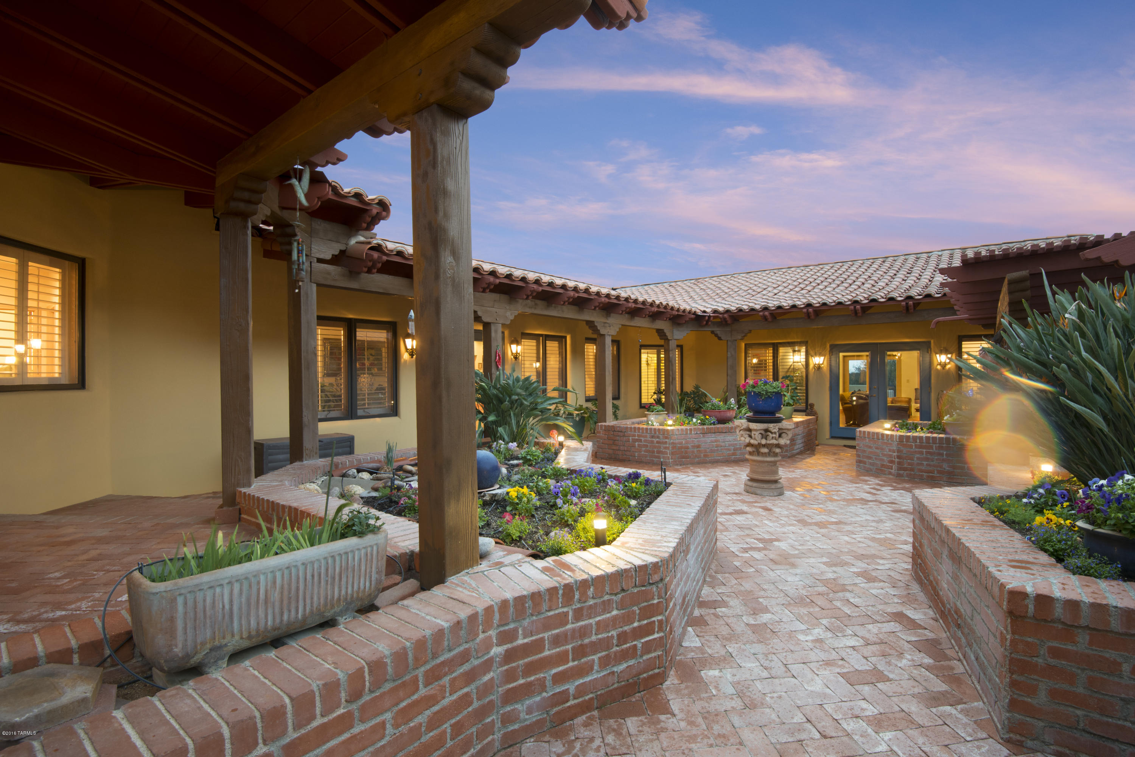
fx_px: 505
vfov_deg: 73.8
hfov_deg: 96.7
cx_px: 568
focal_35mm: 16
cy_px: 378
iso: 400
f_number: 11
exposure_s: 3
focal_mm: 16
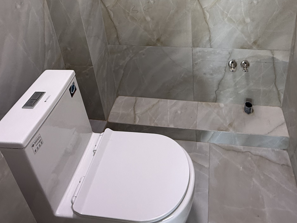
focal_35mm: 30
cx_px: 177
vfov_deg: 40.7
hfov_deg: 59.5
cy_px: -2
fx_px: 257
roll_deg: +4.1
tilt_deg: -21.7
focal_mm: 2.22
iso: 100
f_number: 2.2
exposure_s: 1/99
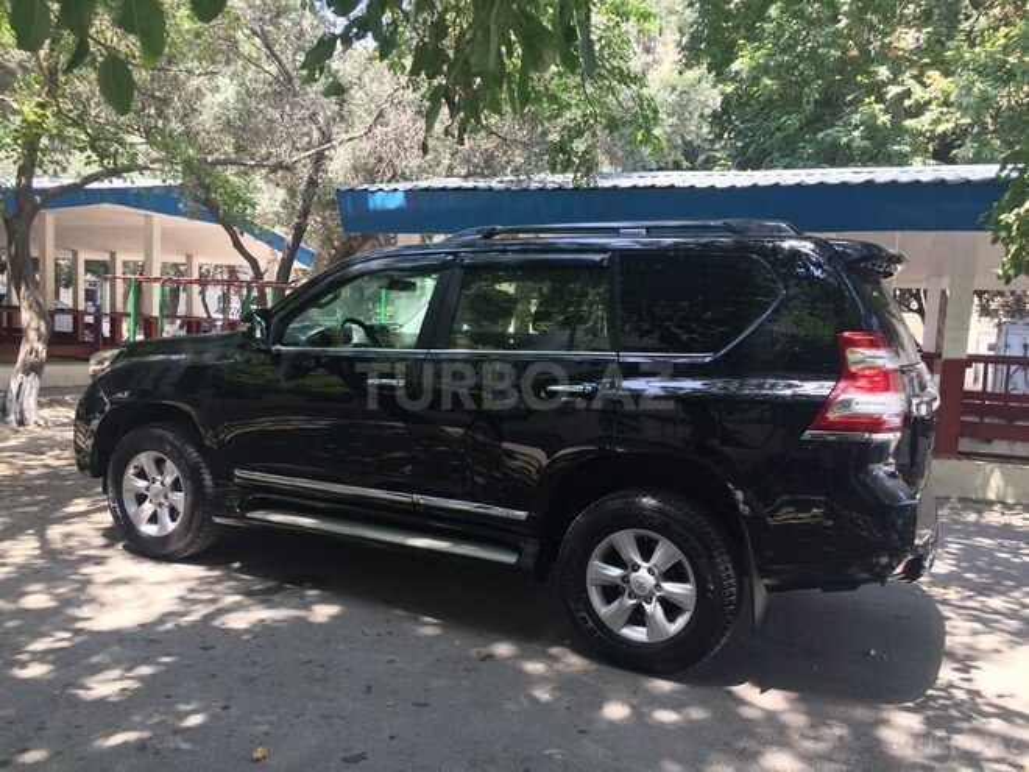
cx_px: 514
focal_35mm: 29
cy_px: 386
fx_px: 862
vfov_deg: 48.2
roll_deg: -4.3
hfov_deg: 61.7
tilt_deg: -4.6
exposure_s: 1/116
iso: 32
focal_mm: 4.15
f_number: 2.2
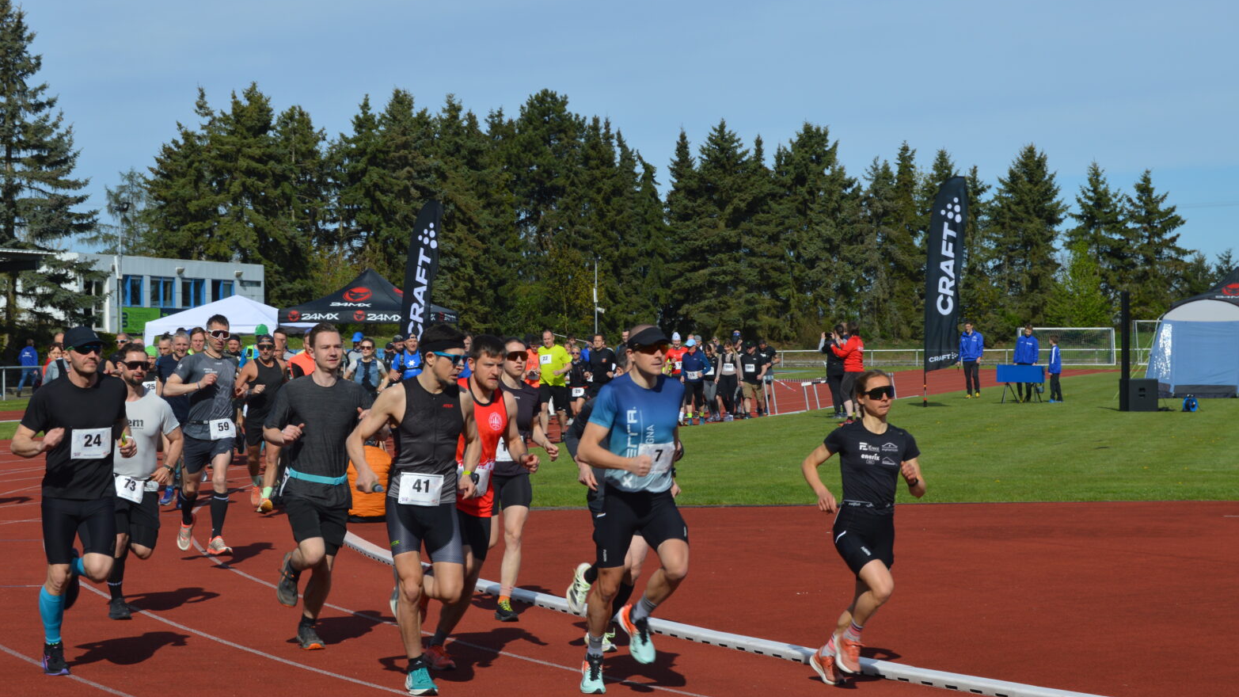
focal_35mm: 87
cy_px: 408
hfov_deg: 24.6
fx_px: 2842
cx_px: 619
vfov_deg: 14.0
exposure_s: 1/320
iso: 100
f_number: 9
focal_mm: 55
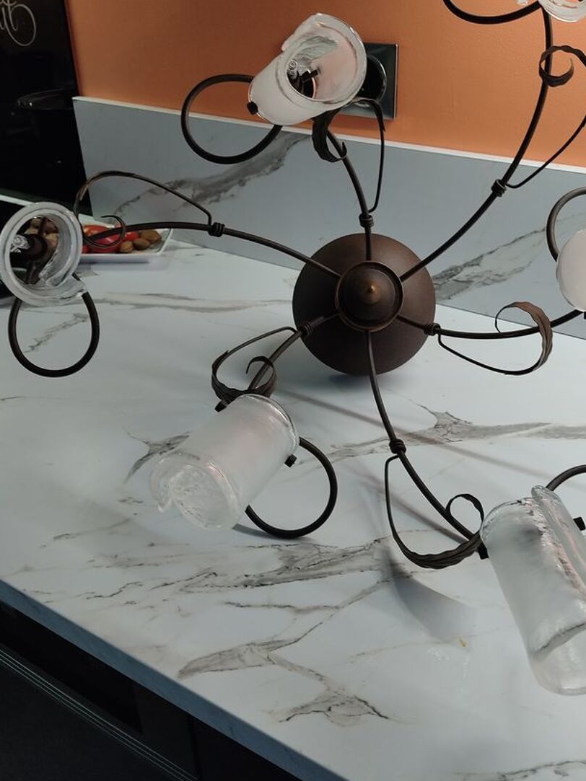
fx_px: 722
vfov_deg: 56.7
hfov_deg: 44.0
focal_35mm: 32
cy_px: 343
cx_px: 338
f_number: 1.79
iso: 139
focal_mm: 4.74
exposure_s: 1/33
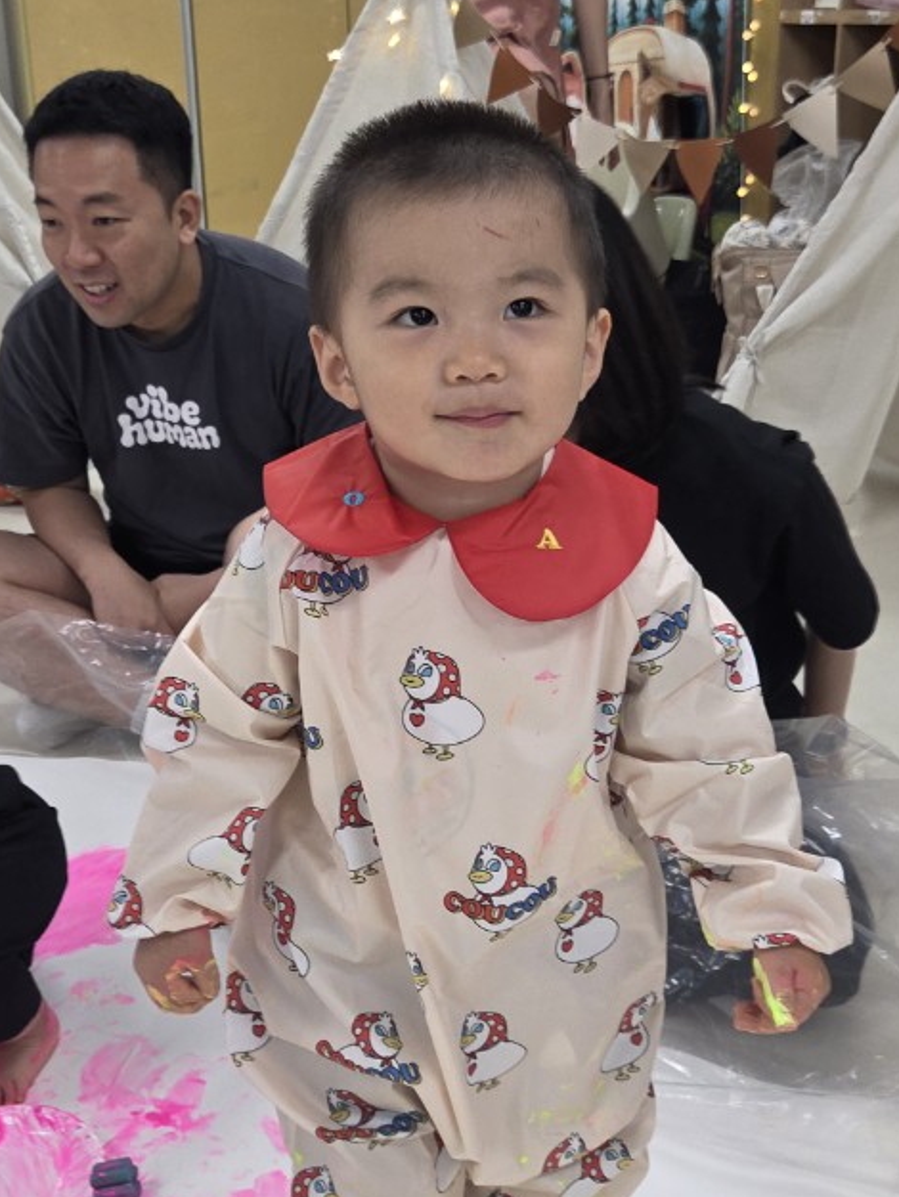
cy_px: 535
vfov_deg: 40.4
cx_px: 390
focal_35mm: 47
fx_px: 1626
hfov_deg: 30.9
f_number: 1.8
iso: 80
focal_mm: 5.4
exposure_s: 1/120
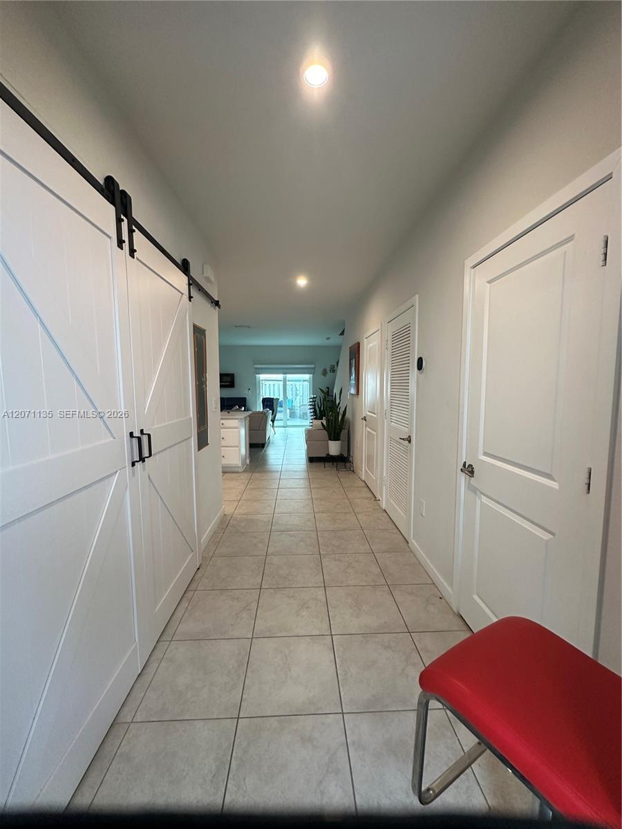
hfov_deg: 85.7
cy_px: 414
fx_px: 335
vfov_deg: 102.1
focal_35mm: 14
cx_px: 311
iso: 320
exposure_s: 1/120
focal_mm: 2.22
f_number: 2.2
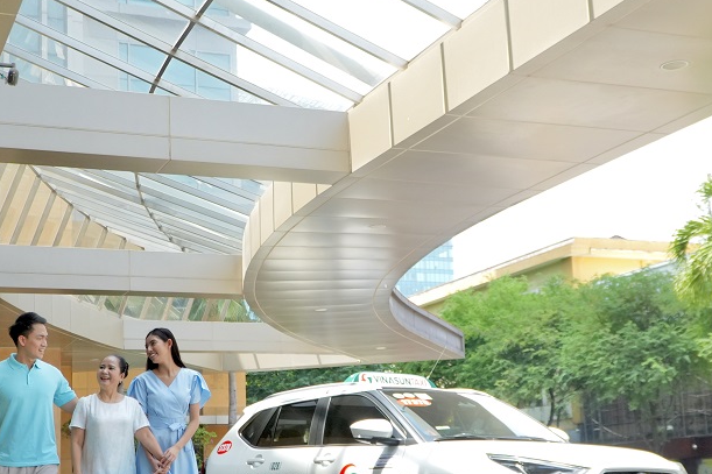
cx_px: 299
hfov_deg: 36.8
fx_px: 1068
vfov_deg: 25.0
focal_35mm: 54
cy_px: 298
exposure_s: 1/1250
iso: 1000
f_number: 4
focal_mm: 22
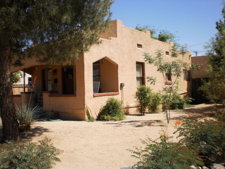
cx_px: 112
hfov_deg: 51.4
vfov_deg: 39.7
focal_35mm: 36
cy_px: 84
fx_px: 234
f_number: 4.6
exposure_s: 1/640
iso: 100
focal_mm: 6.3
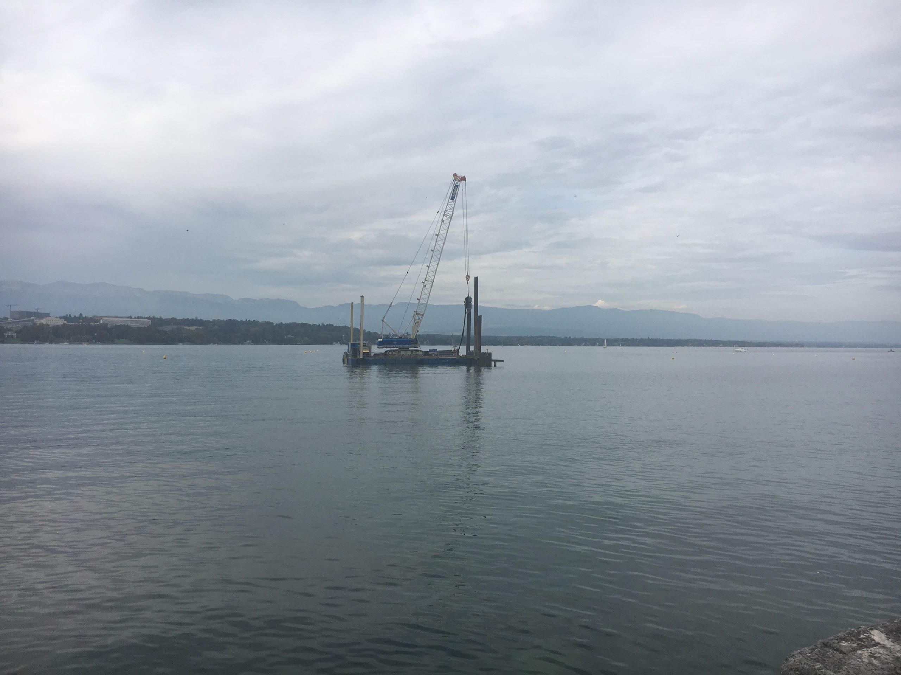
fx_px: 755
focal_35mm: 29
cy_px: 338
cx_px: 450
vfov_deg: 48.2
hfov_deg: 61.7
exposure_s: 1/1876
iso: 25
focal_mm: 4.15
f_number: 2.2
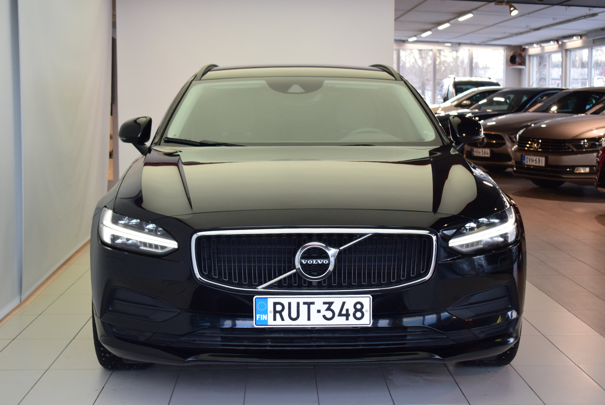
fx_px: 1009
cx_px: 302
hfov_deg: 33.4
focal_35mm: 60
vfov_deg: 22.7
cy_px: 202
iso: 1600
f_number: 5
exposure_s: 1/400
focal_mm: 40
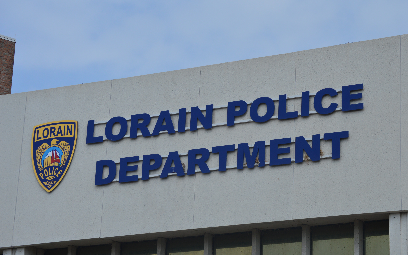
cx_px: 204
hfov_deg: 17.4
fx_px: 1334
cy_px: 133
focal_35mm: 120
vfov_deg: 10.9
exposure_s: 1/640
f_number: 6.3
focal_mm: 78
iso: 100
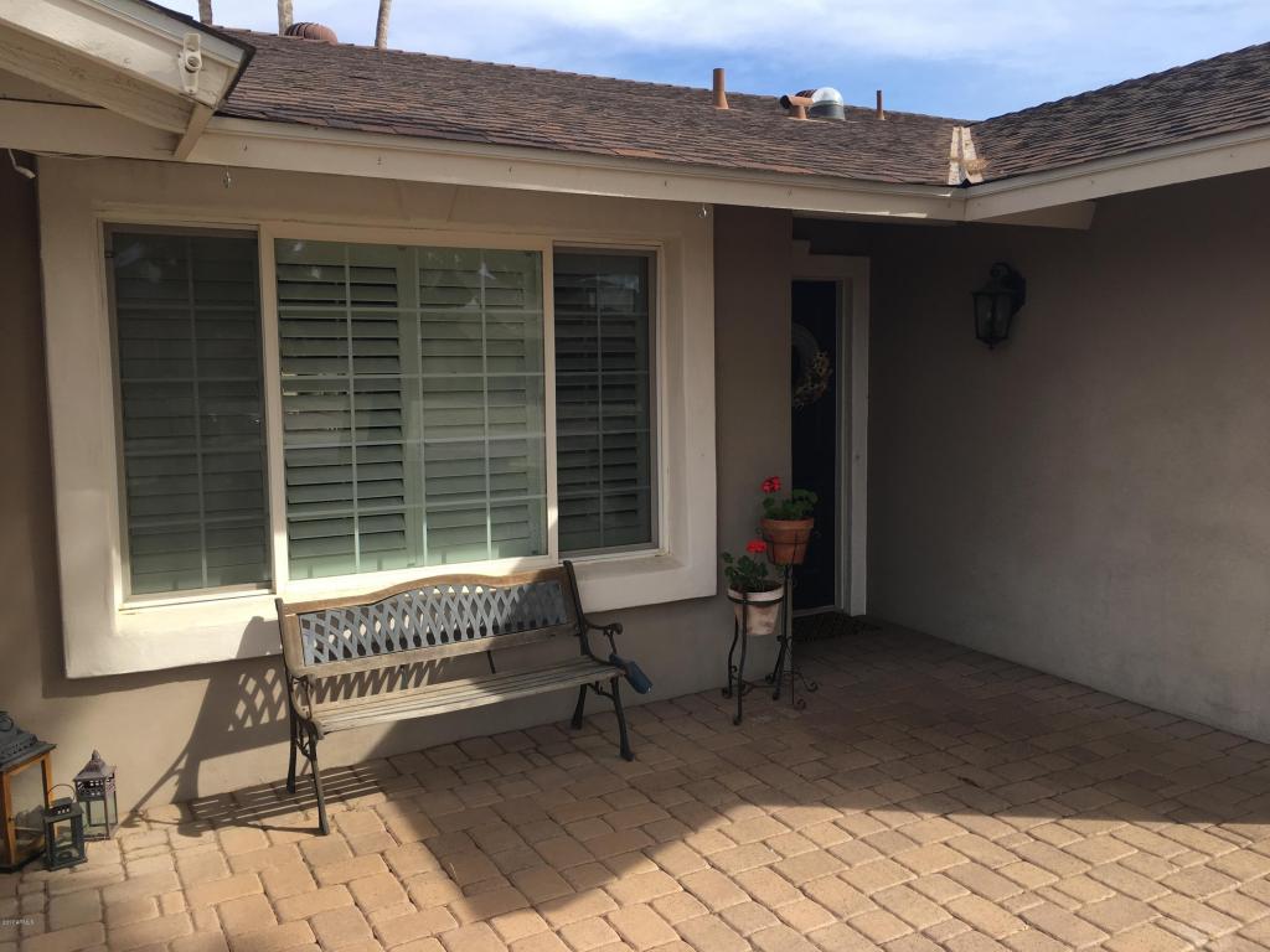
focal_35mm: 29
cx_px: 635
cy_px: 476
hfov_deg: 61.7
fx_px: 1064
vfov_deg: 48.2
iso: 25
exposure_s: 1/761
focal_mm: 4.15
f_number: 2.2
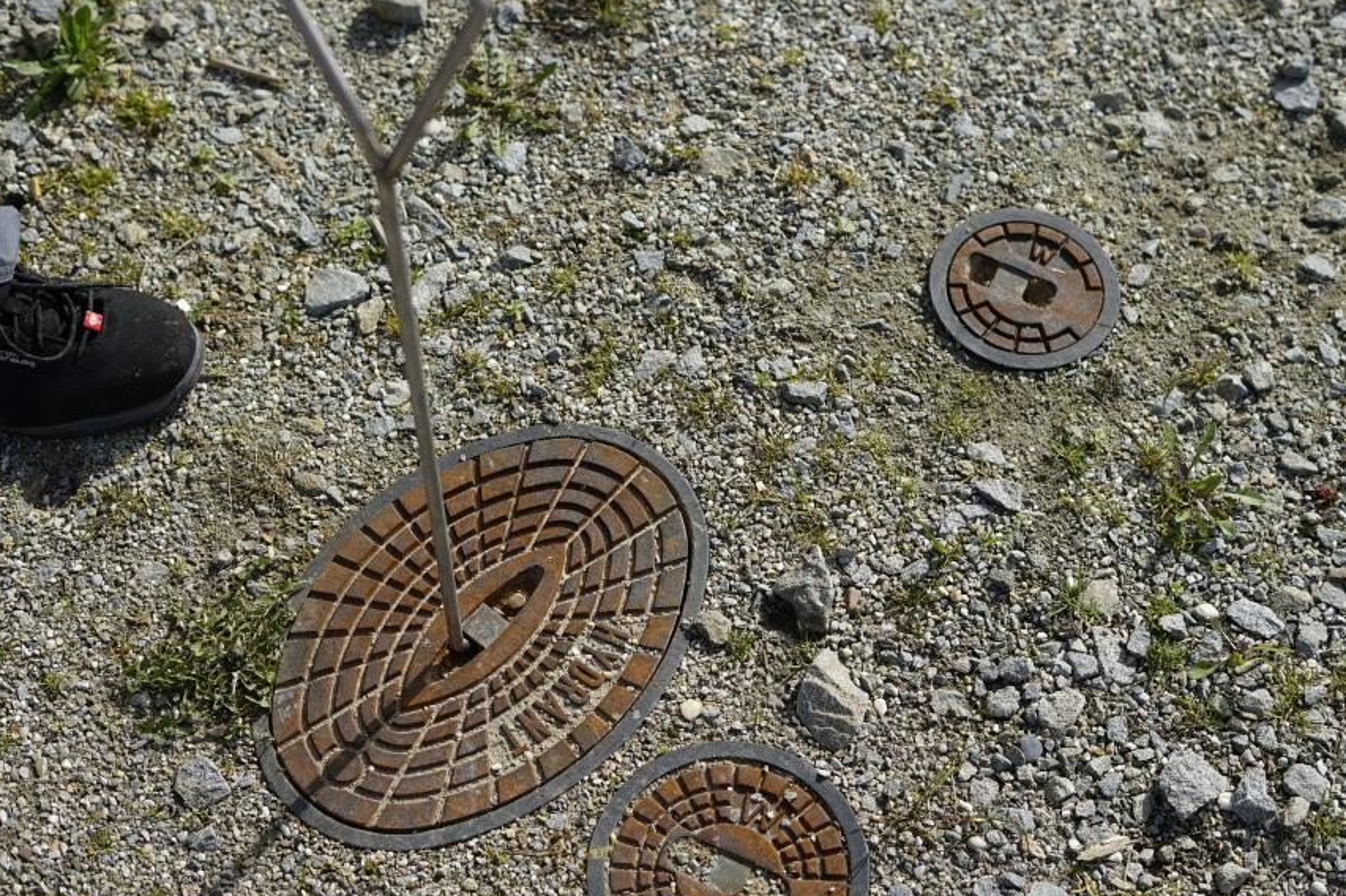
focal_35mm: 60
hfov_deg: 33.4
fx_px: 2242
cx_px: 735
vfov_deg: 22.6
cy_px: 371
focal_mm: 50
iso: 64
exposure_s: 1/1000
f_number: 3.2
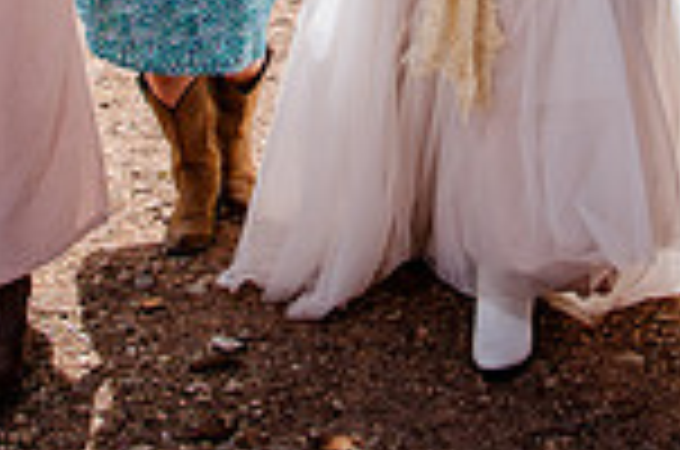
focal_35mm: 95
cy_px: -292
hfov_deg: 21.5
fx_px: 1791
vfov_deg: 13.3
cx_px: 367
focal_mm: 24
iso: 400
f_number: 7.1
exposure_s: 1/320
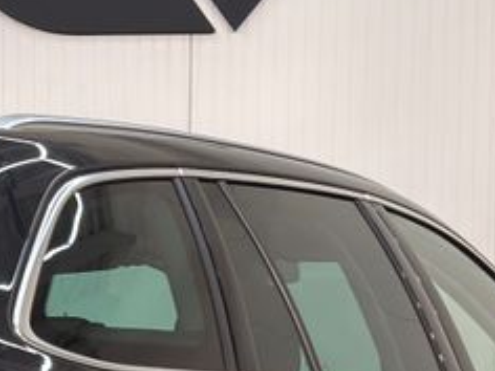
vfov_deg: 9.3
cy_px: 486
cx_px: -48
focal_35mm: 156
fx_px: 2231
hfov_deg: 12.4
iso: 50
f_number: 1.78
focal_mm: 6.76
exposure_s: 1/100
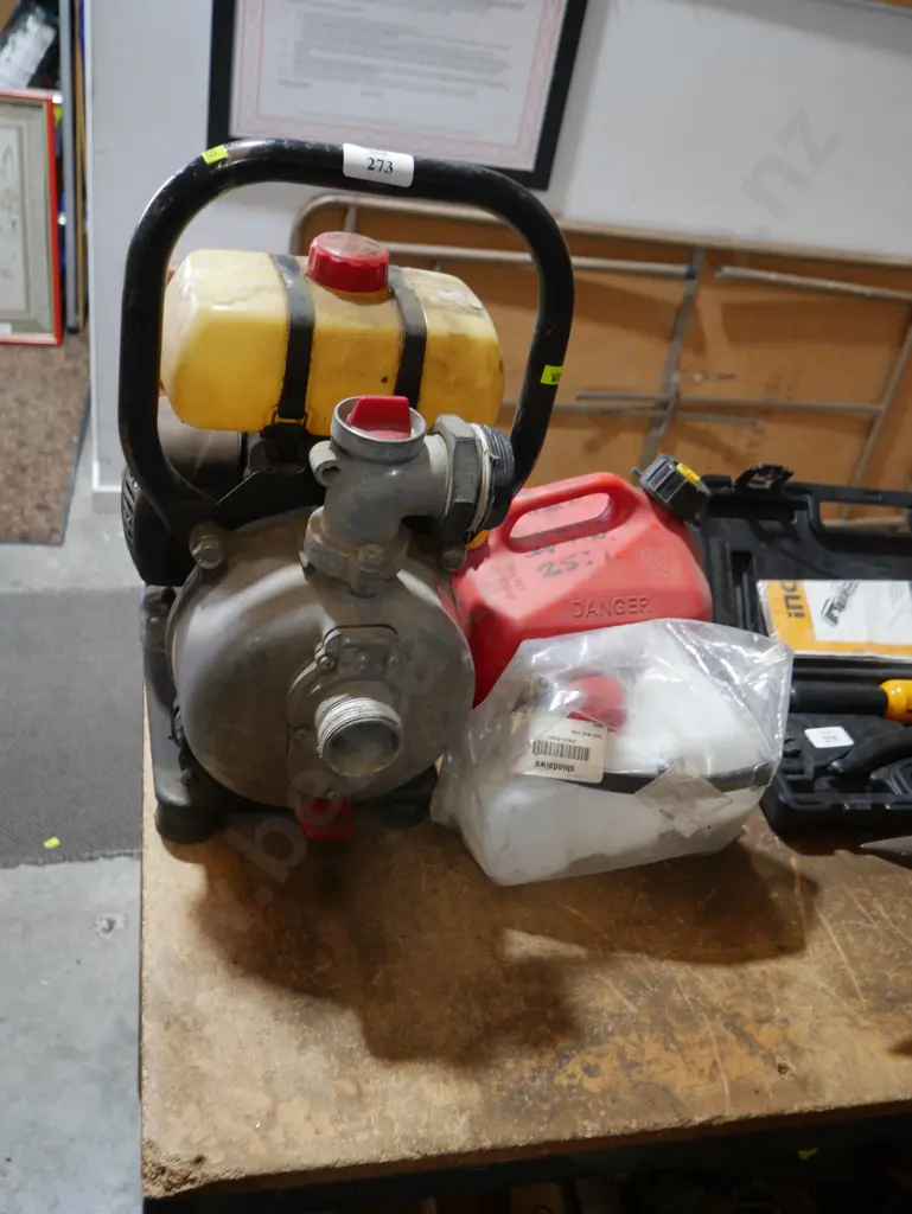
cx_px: 456
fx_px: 1123
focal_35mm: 32
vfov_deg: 56.8
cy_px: 607
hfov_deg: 44.2
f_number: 3.6
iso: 320
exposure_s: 1/60
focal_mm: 16
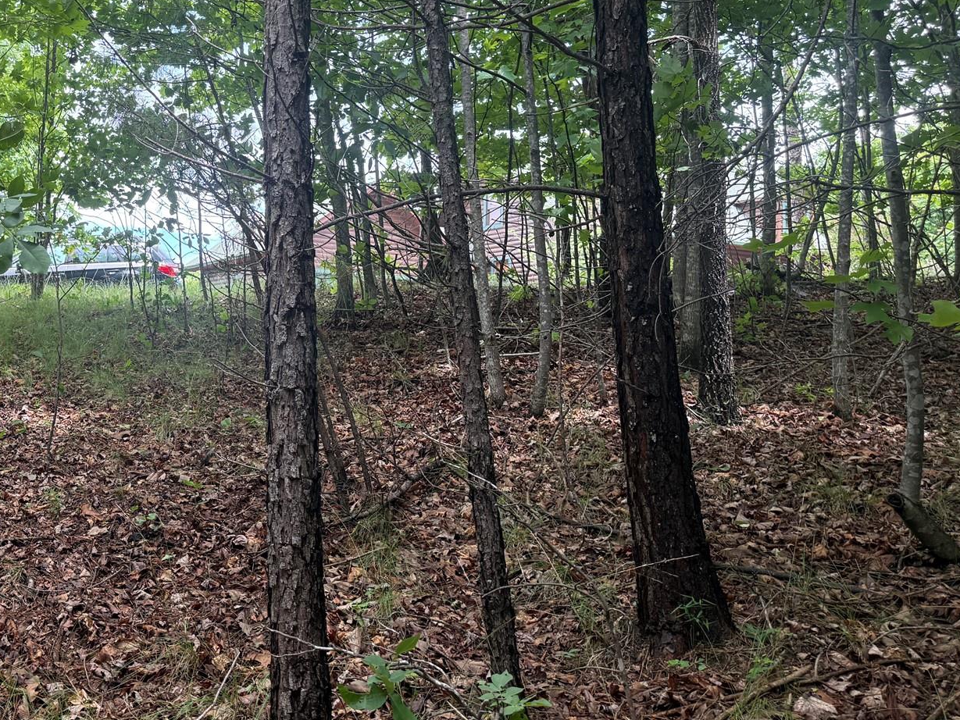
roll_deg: -2.6
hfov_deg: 44.7
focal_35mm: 40
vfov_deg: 35.8
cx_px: 205
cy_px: 283
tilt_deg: +6.0
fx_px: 1109
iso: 100
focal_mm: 6.76
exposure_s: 1/347
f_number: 1.78
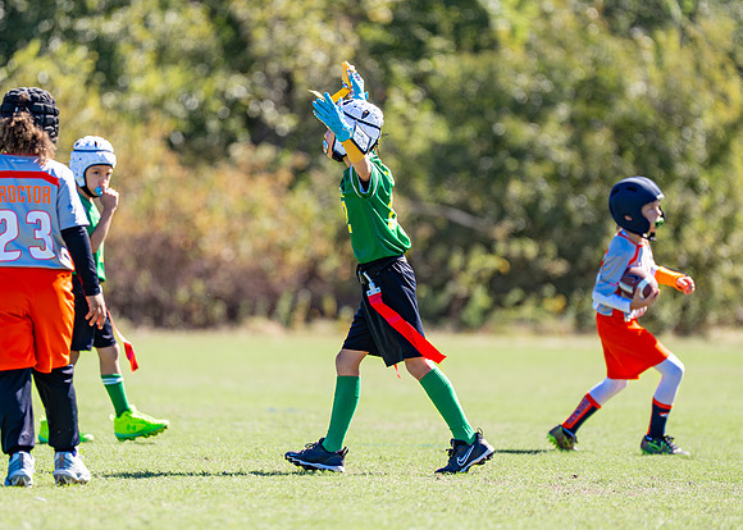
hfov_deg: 6.3
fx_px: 6738
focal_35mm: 319
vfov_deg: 4.5
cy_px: 268
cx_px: 324
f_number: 2.8
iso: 200
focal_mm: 200
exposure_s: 1/2000
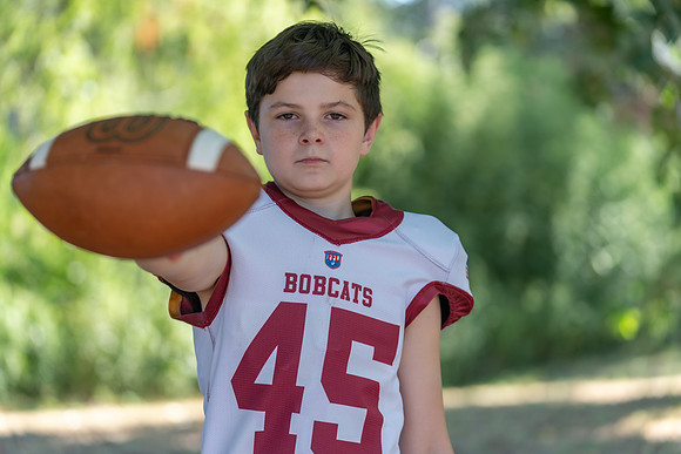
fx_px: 1760
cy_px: 227
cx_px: 340
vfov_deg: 14.7
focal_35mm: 93
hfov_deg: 21.9
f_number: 2.8
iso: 160
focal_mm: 93
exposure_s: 1/320
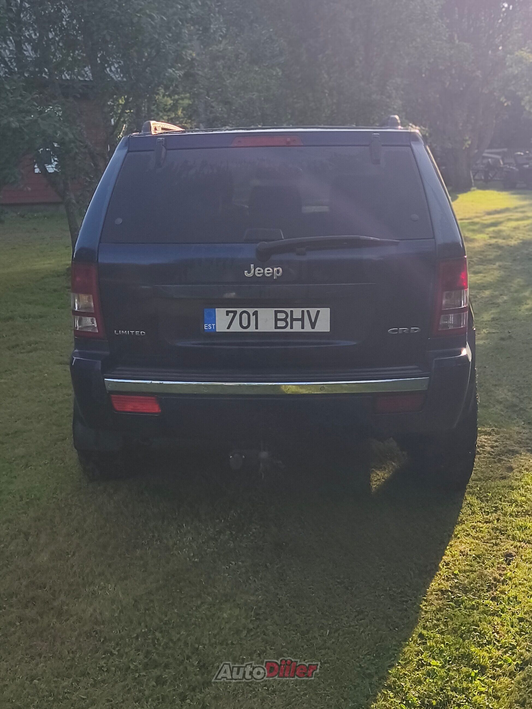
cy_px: 354
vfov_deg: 41.2
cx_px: 266
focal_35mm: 46
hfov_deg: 31.5
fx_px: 943
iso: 50
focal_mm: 6.18
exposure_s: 1/666
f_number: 1.65
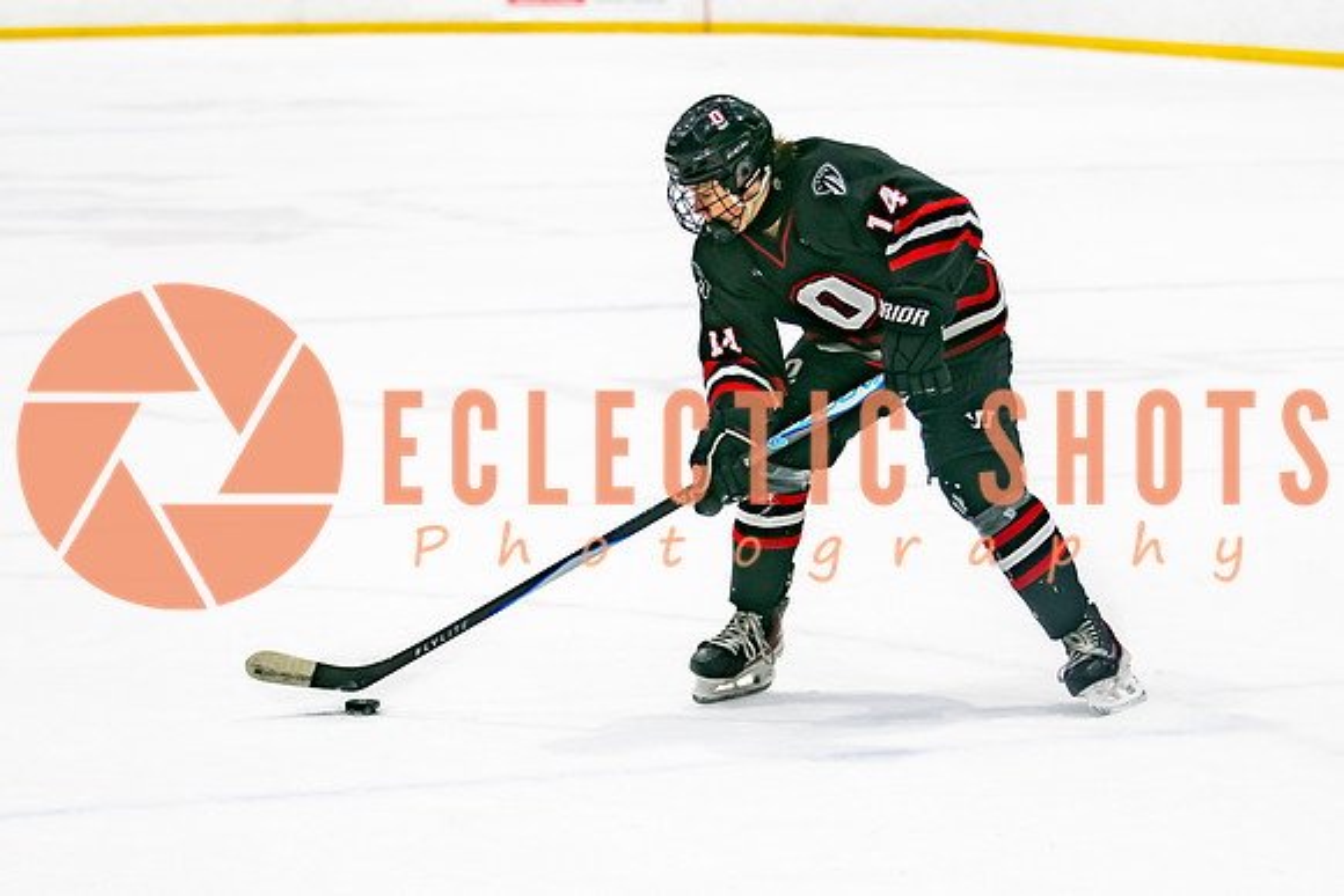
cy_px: 448
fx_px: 5292
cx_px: 736
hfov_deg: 14.5
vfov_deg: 9.7
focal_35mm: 142
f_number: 2.8
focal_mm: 90
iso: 400
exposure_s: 1/640
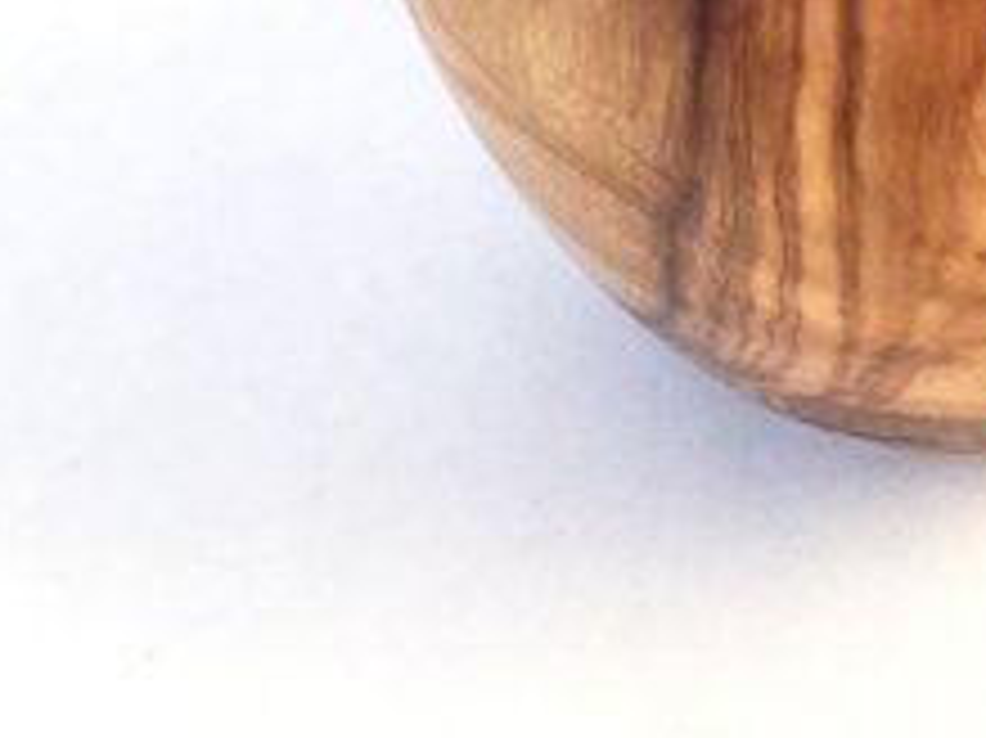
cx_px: 981
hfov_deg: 18.1
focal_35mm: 106
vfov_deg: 13.1
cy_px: -418
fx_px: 3018
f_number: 2.2
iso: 32
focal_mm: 4.15
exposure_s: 1/370
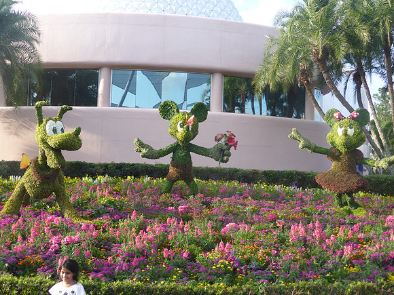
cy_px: 148
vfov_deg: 33.6
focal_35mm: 43
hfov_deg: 43.9
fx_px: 489
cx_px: 197
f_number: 3.9
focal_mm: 7.4
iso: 100
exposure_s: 1/125
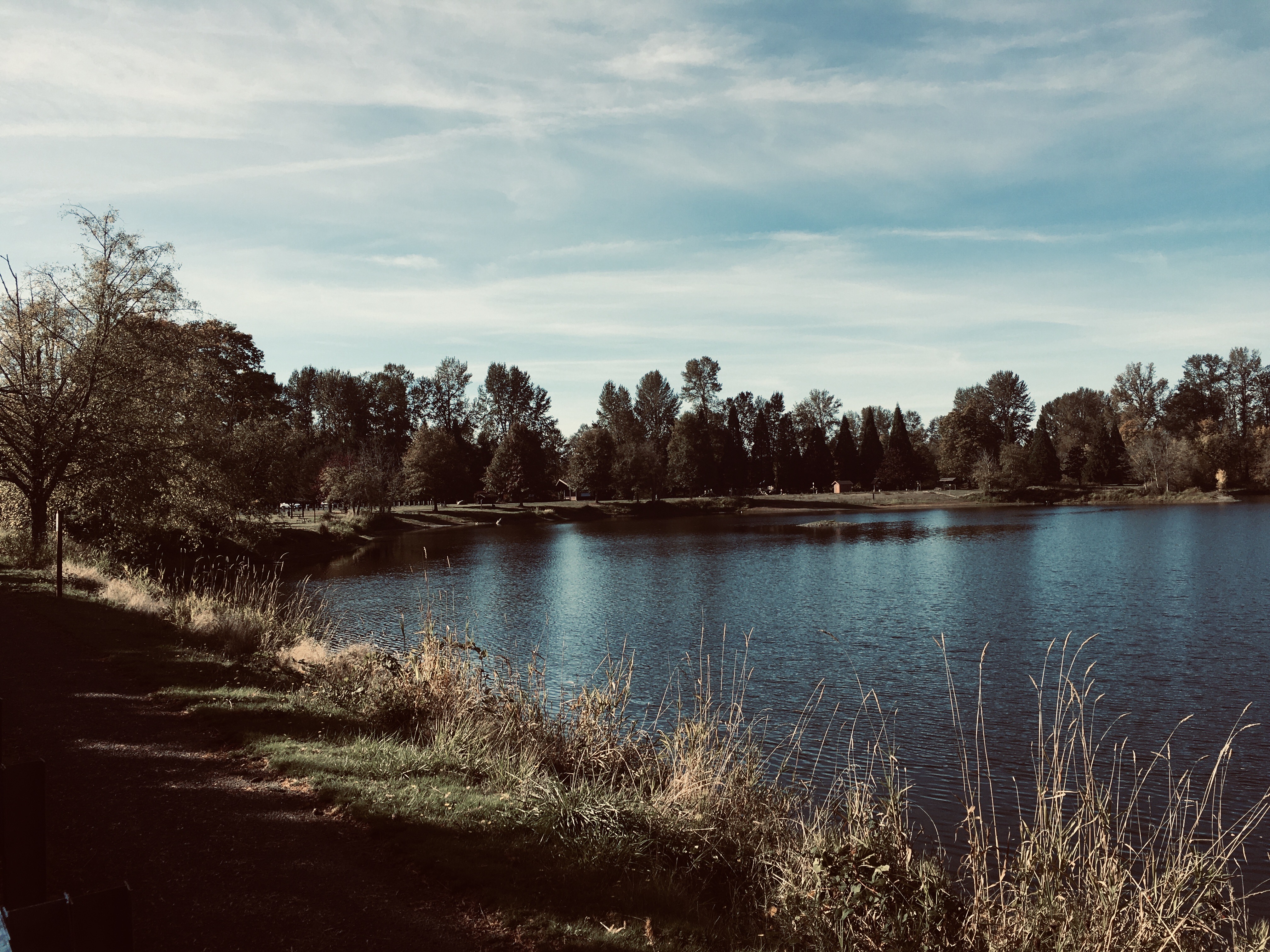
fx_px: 1064
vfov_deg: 48.2
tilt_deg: +1.1
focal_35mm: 29
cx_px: 635
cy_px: 476
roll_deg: +1.0
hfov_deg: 61.7
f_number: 2.2
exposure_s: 1/1202
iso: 25
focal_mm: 4.15
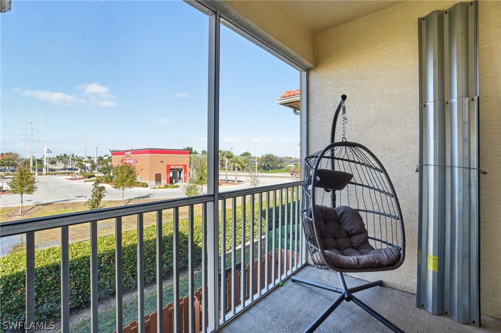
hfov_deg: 96.8
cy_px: 166
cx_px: 250
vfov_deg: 73.7
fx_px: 223
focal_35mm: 16
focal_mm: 16
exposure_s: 1/1000
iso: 400
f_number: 9
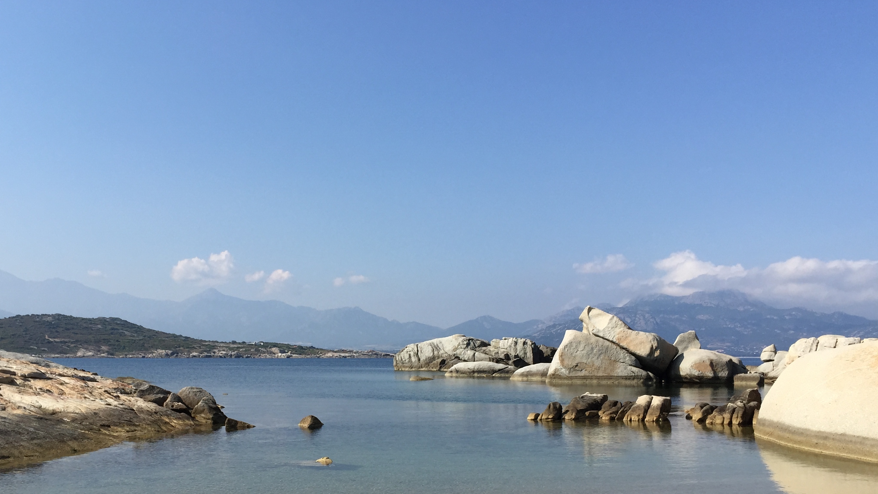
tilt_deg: +0.3
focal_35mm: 38
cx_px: 370
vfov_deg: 30.8
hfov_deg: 52.6
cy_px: 352
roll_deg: -1.2
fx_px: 885
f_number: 2.2
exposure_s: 1/2326
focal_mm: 4.15
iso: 32
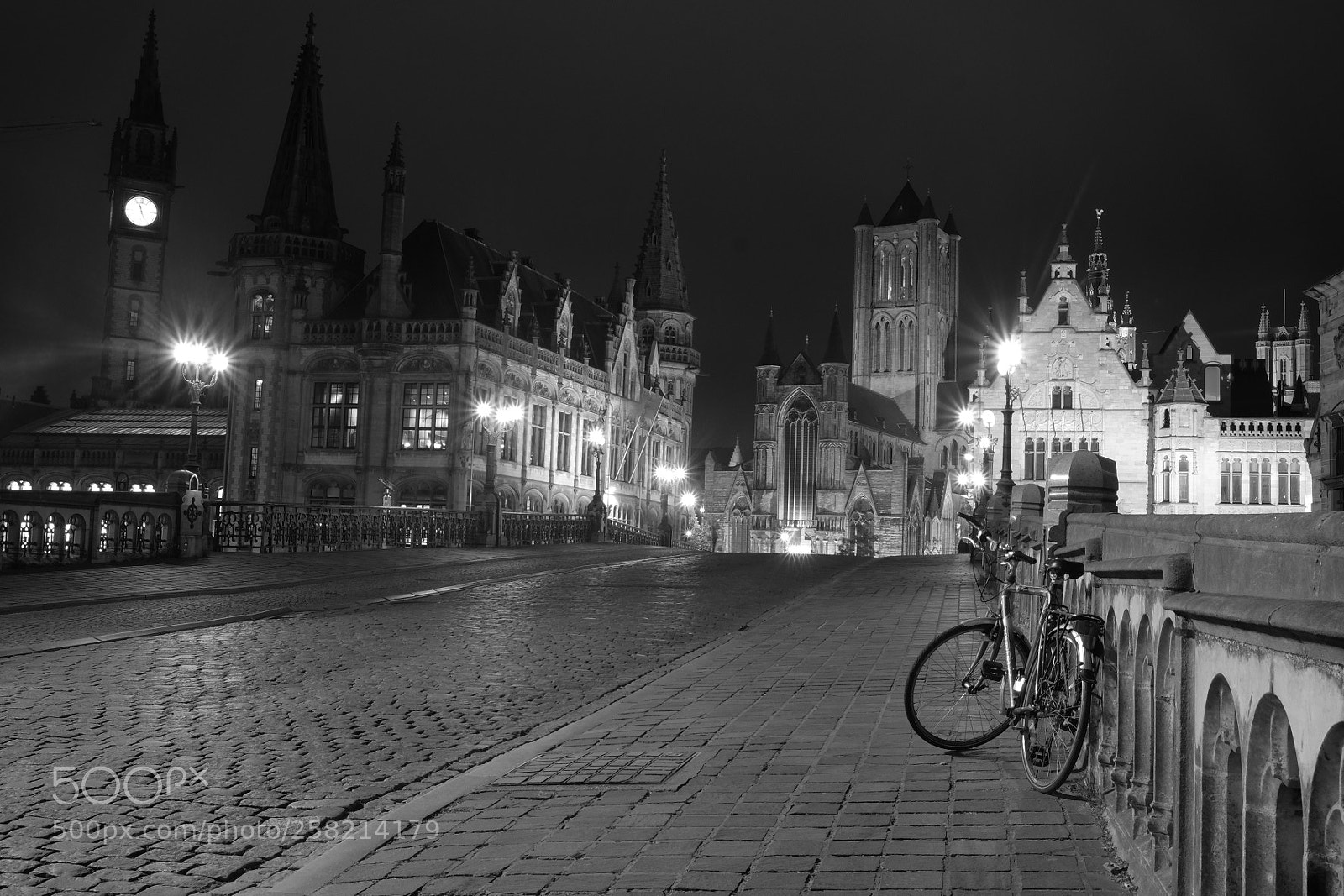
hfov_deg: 54.4
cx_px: 672
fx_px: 1307
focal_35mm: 35
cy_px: 448
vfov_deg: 37.9
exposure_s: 30
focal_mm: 23.3
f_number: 16
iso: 200
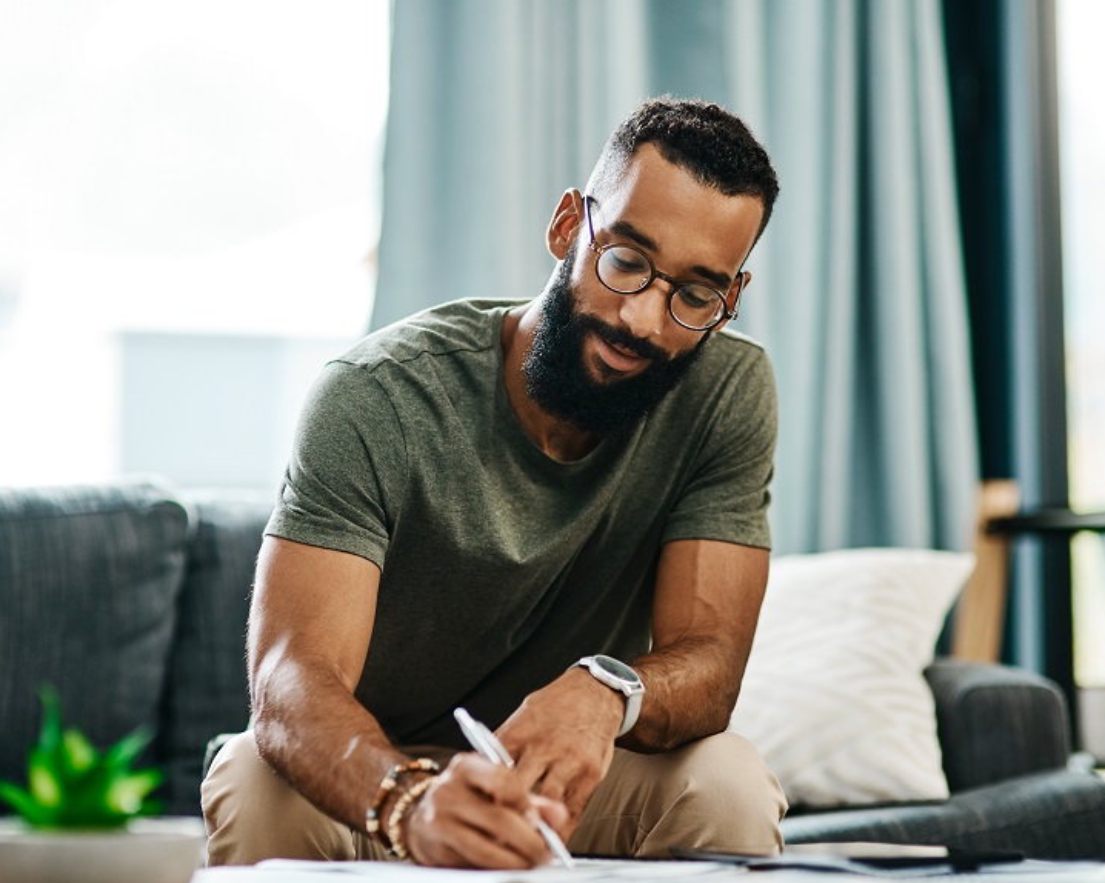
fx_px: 3269
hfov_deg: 19.2
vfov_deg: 15.4
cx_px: 516
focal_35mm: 100
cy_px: 451
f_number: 2
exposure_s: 1/250
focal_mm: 85
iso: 400
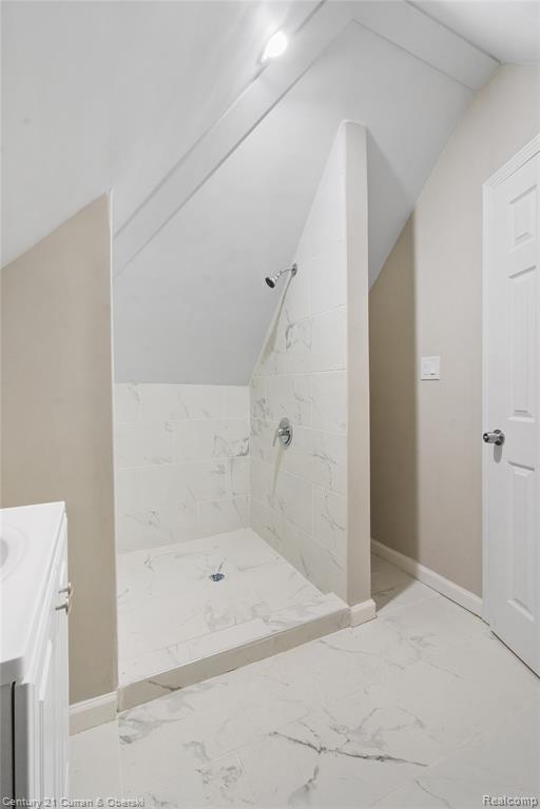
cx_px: 270
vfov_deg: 100.4
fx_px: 337
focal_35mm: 15
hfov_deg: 77.3
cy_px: 404
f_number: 10
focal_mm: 10
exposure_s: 1/5
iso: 1250
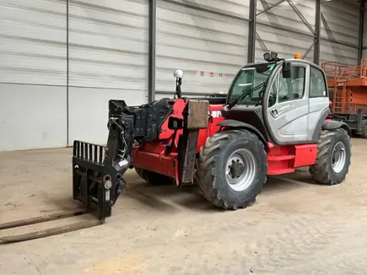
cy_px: 127
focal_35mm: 32
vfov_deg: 44.1
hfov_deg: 56.8
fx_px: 339
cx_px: 183
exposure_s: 1/60
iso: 80
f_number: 1.8
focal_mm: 3
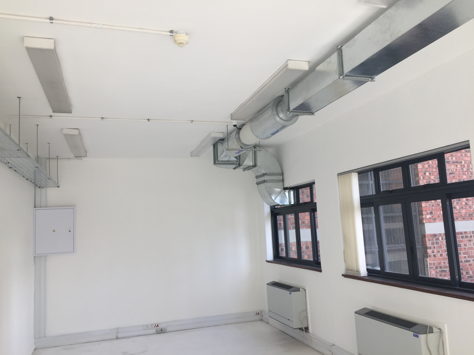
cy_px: 178
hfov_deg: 61.7
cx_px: 237
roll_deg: +2.6
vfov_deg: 48.2
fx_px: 397
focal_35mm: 29
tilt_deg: +5.9
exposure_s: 1/112
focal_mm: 4.15
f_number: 2.2
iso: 32
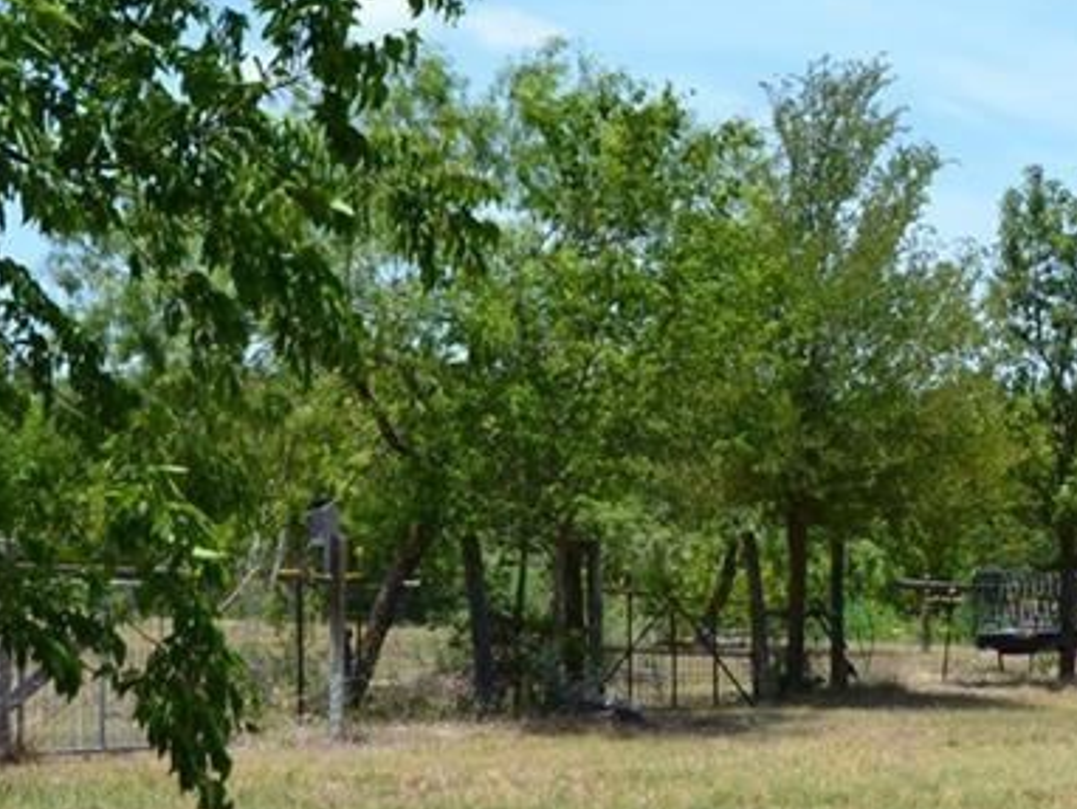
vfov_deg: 17.4
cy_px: 493
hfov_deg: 22.1
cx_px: 1097
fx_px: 2646
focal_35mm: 85
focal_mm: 22
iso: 400
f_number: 11
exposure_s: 1/400
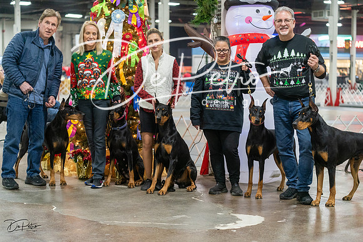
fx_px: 706
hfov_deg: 28.8
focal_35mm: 70
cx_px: 182
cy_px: 121
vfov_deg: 19.5
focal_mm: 70
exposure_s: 1/160
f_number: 2.8
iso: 4000
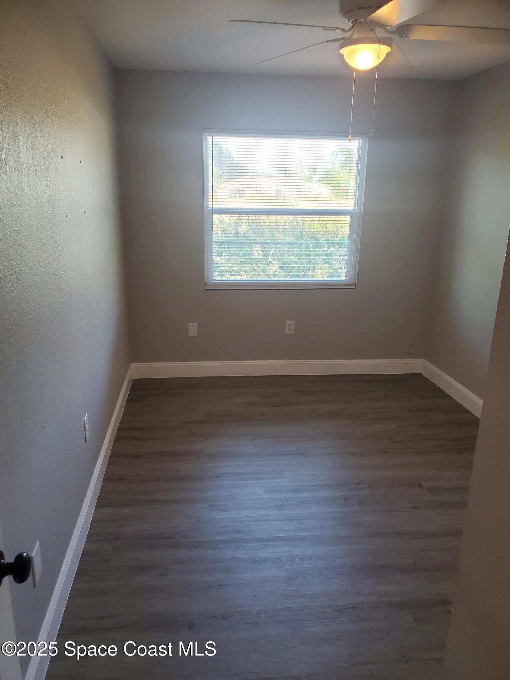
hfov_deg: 53.1
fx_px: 511
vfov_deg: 67.3
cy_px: 340
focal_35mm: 26
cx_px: 255
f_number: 2.4
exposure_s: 1/83
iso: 200
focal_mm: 4.3
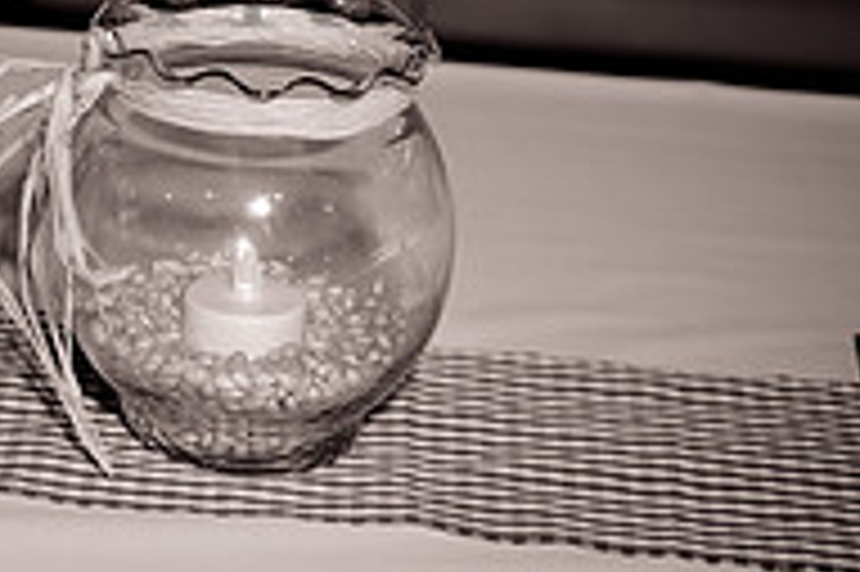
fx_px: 3628
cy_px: 74
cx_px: -410
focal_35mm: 152
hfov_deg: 12.8
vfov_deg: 9.0
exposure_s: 1/320
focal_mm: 50
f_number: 4
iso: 400
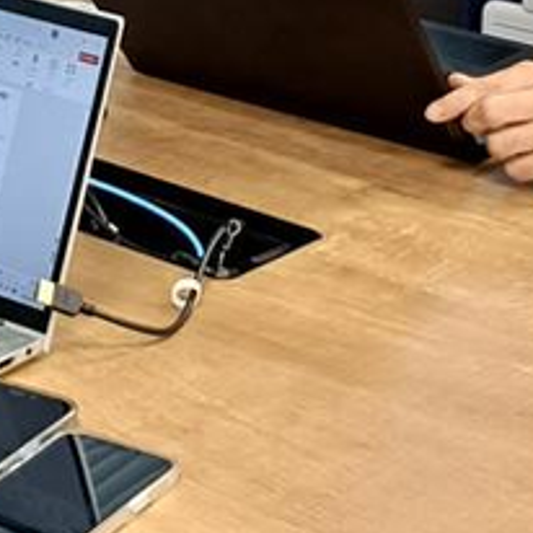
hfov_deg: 16.7
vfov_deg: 15.9
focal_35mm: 101
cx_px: -39
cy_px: -250
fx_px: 1759
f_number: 1.7
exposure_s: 1/50
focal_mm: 4.7
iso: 800
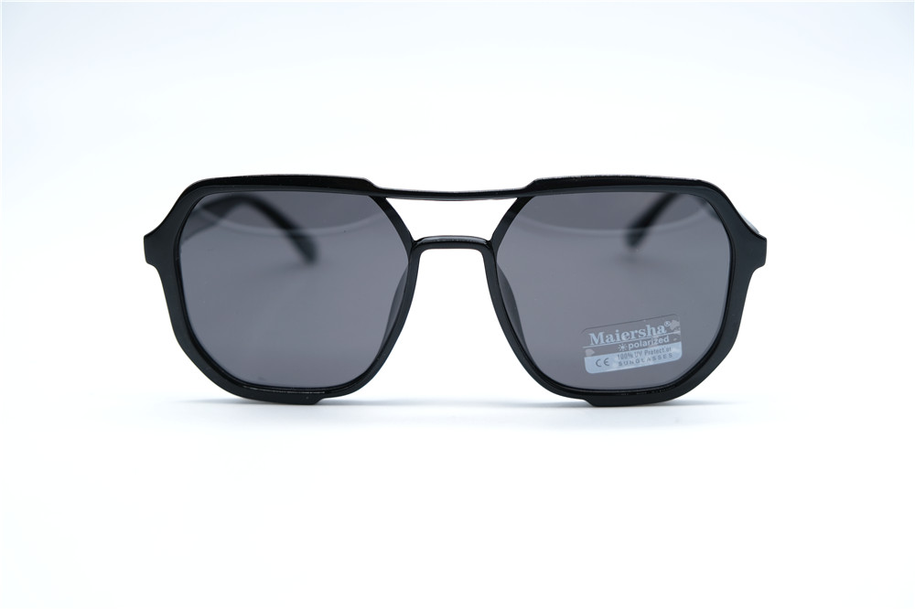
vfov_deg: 31.2
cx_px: 458
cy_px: 304
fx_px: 1092
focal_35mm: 43
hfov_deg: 45.4
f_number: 3.6
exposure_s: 1/180
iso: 160
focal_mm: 28.9
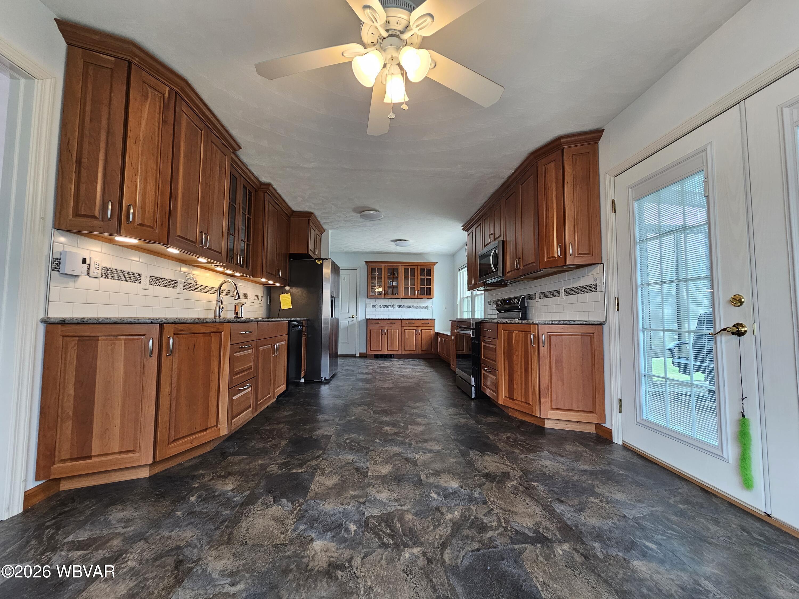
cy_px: 300
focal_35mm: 13
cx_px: 400
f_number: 2.2
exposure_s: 1/60
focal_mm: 2.2
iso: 100
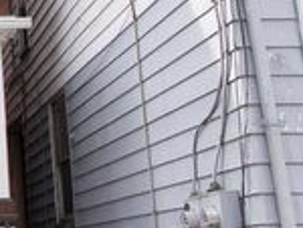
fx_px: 877
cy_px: 31
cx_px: -196
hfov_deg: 17.0
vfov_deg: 14.7
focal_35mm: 100
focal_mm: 15
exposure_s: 1/80
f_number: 9
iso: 200
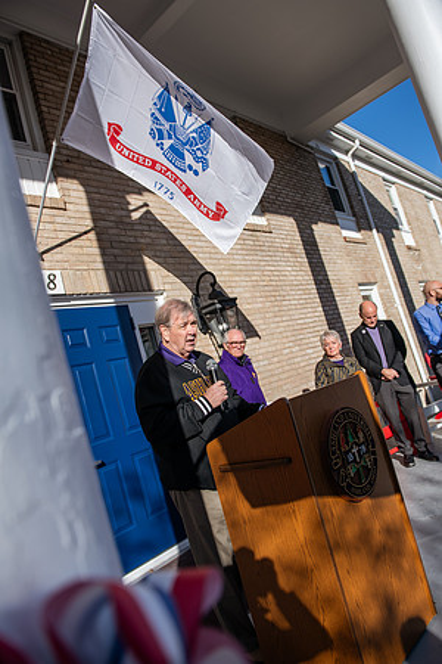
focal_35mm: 27
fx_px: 497
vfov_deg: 67.4
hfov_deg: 47.9
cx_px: 221
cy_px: 332
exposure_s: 1/800
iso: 80
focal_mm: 27
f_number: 3.5
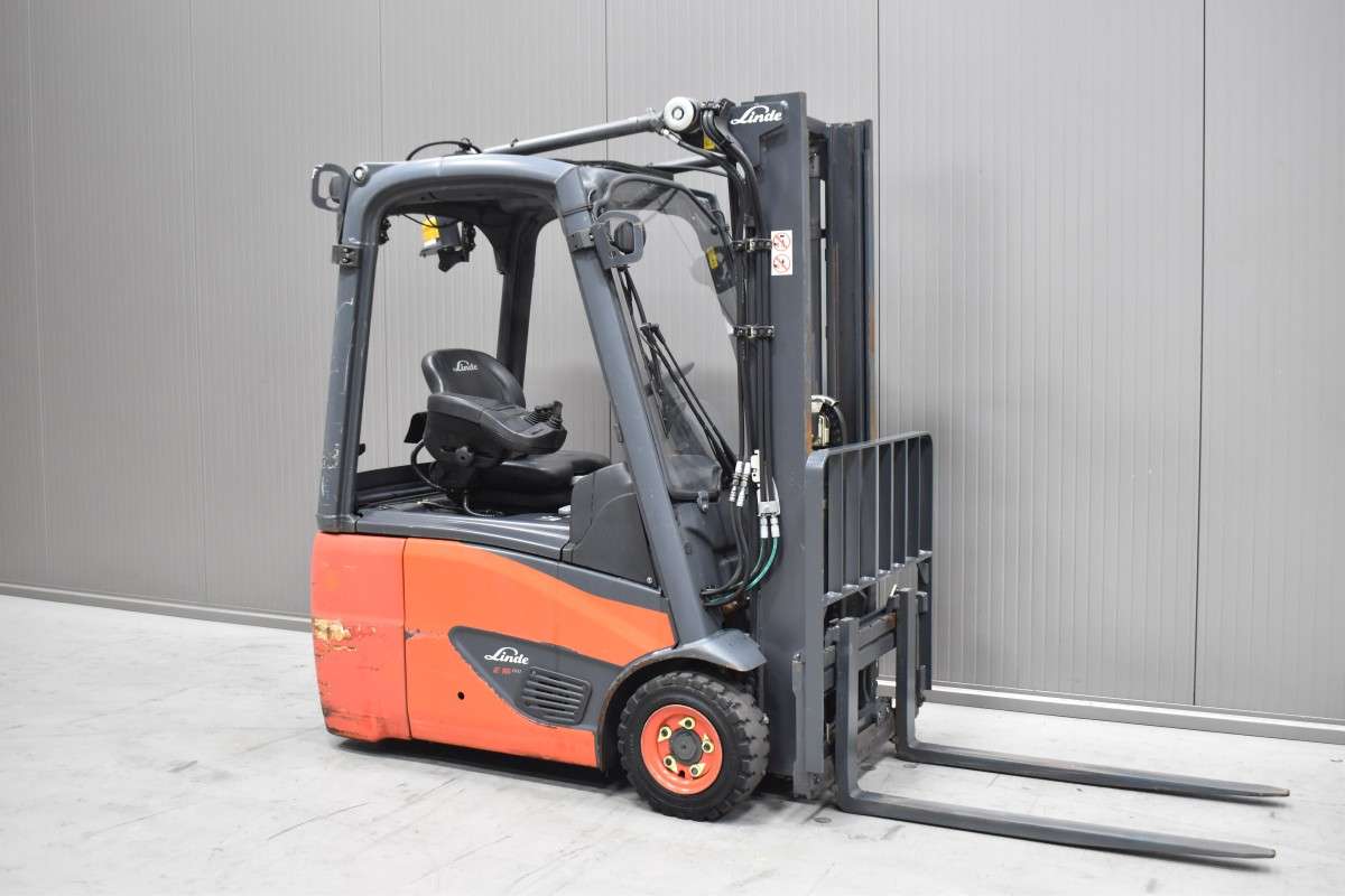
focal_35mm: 36
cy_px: 448
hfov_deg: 53.1
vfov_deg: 36.9
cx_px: 672
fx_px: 1345
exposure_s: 1/25
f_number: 4.5
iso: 1600
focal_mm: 24
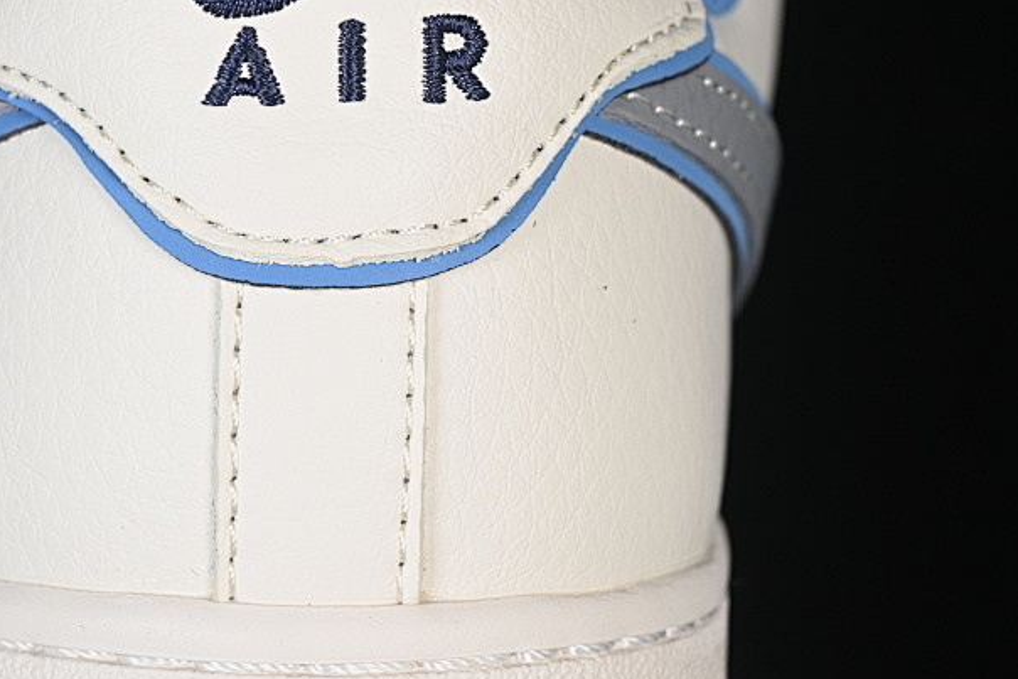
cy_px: 308
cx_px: 308
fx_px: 3790
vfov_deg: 10.2
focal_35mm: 134
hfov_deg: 15.3
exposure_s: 1/80
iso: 160
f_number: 7.1
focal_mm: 50
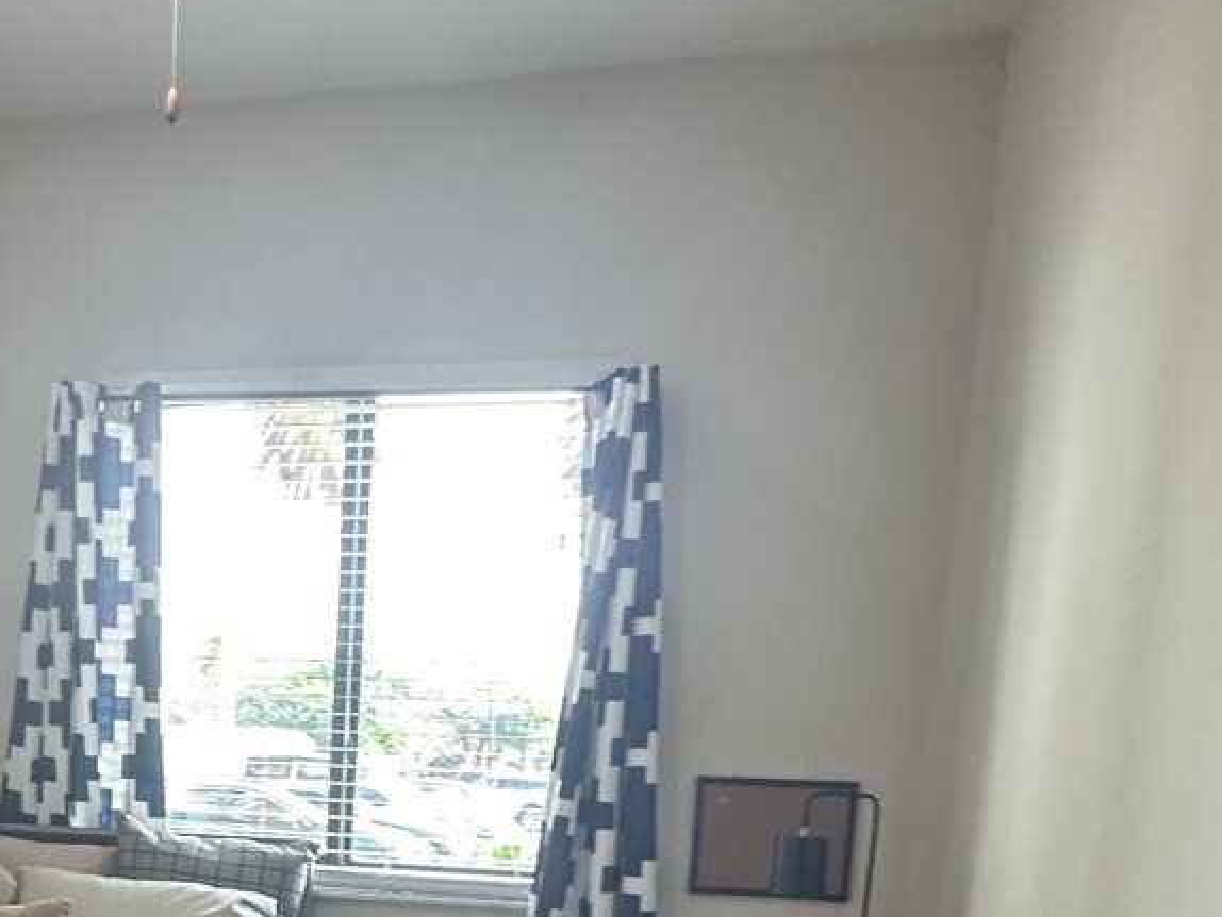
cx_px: 221
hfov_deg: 45.1
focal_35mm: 39
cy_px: 926
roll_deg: -5.9
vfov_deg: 33.6
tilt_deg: -9.3
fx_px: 1377
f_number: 2.2
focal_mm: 2.22
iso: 250
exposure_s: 1/120
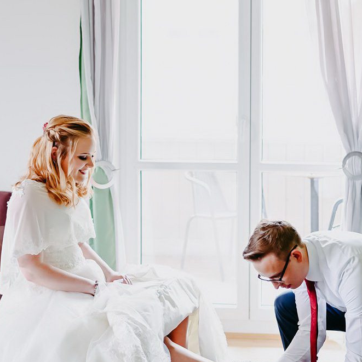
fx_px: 639
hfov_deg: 31.6
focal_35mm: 54
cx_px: 181
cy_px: 250
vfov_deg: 31.3
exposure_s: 1/160
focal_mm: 35
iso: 400
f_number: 1.8
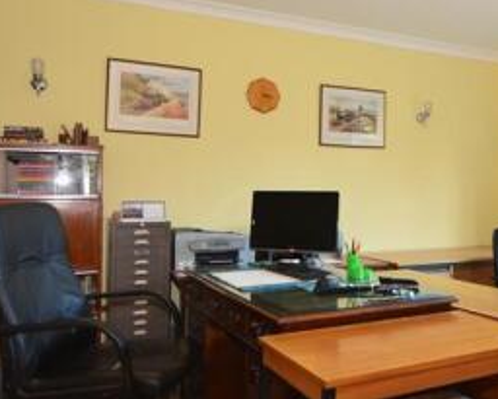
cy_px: 169
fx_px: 531
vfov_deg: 41.1
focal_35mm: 36
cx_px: 383
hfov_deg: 48.0
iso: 200
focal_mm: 10
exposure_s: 1/8
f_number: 4.5
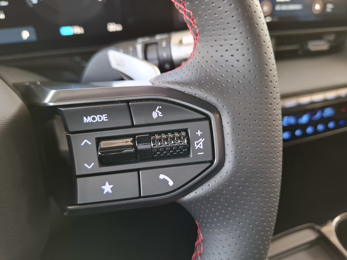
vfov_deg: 58.9
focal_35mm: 23
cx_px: 174
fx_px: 231
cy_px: 130
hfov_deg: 73.9
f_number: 1.8
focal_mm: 5.54
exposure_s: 1/33
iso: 320
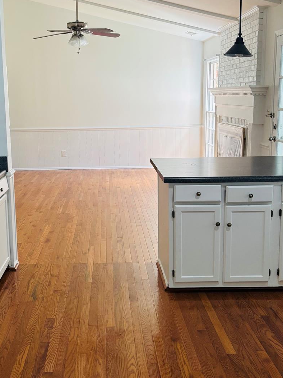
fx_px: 414
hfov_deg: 37.4
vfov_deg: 48.8
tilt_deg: -9.2
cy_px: 157
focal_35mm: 38
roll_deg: +0.5
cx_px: 101
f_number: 1.6
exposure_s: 1/120
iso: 80
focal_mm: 5.96
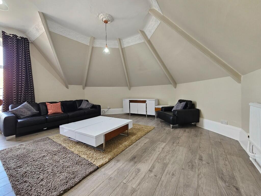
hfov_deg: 106.2
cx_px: 130
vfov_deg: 89.9
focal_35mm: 13
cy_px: 98
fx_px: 98
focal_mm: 2.2
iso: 125
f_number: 2.2
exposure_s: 1/50
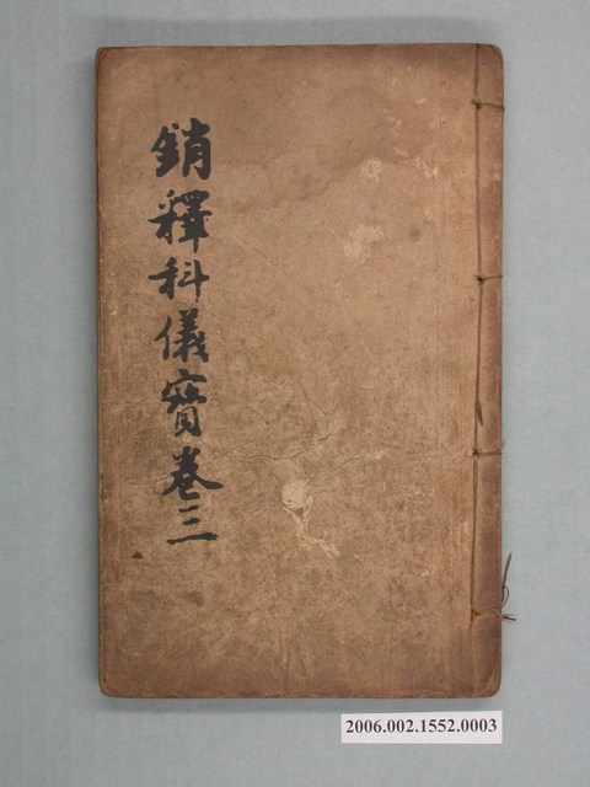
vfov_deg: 23.8
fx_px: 1863
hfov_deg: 18.0
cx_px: 295
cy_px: 394
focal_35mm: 82
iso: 200
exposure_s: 1/30
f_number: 6.4
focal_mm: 17.1
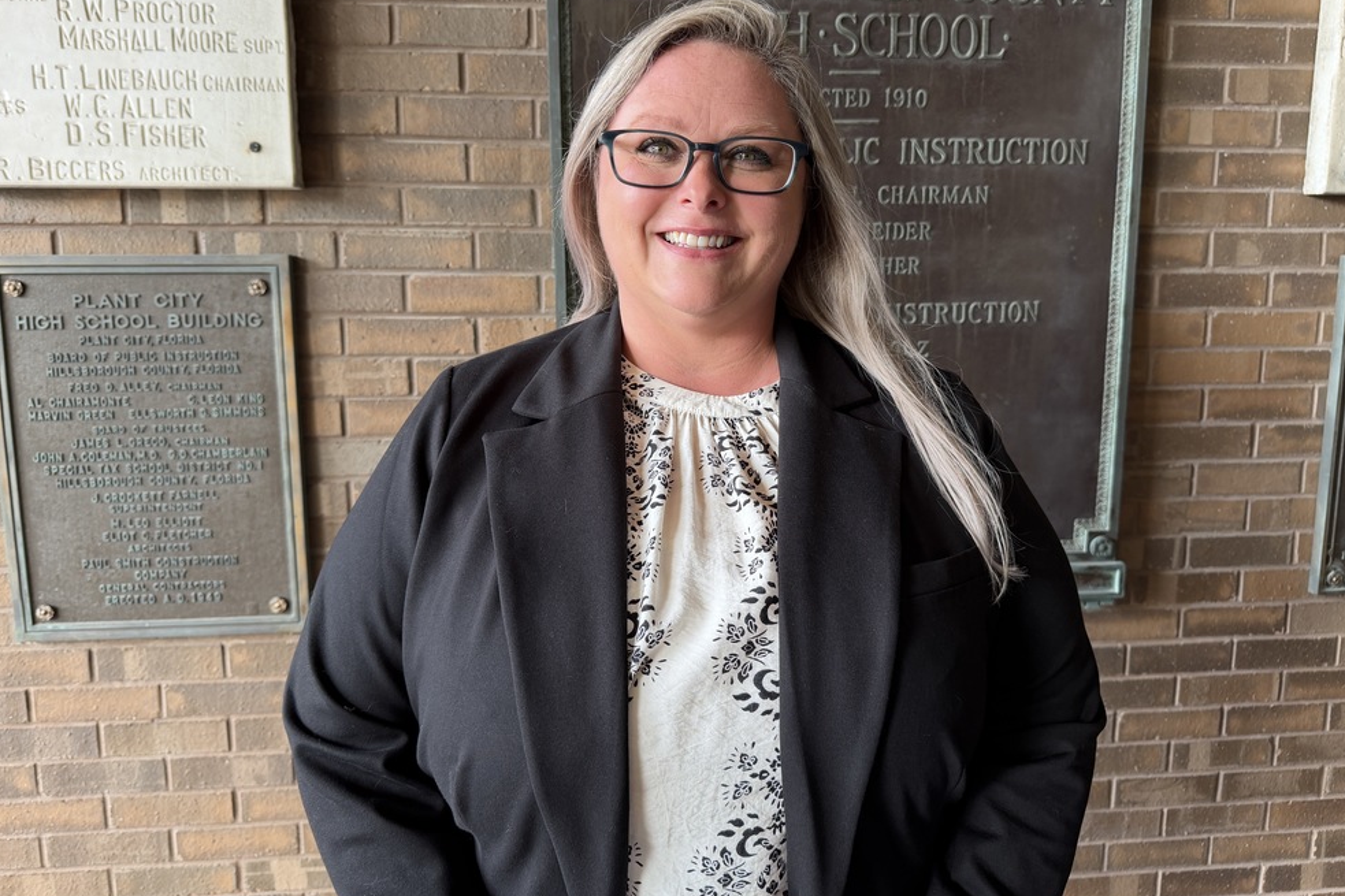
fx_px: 971
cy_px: 406
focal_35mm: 26
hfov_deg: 69.4
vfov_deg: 49.5
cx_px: 692
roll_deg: +0.2
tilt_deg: -8.9
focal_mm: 6.76
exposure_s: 1/121
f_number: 1.78
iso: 125
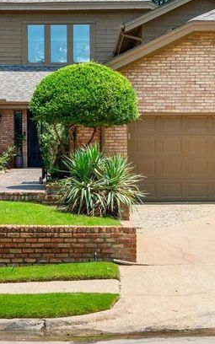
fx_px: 994
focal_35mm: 106
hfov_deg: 12.3
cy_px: 94
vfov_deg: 19.5
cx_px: 121
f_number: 6.3
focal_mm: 41.4
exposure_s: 1/640
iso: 800
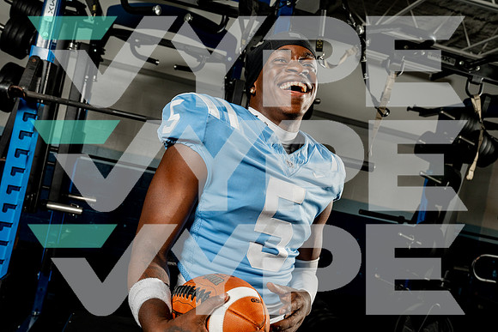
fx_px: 470
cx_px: 249
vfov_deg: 38.9
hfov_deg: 55.8
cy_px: 166
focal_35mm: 34
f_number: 7.1
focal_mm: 34
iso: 500
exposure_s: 1/200
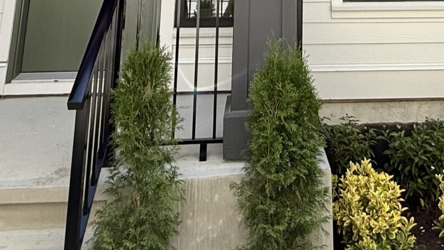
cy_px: -200
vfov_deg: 19.0
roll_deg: -0.3
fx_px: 565
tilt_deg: +16.6
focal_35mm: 48
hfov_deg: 42.2
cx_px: 303
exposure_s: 1/901
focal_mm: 2.22
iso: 50
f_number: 2.2
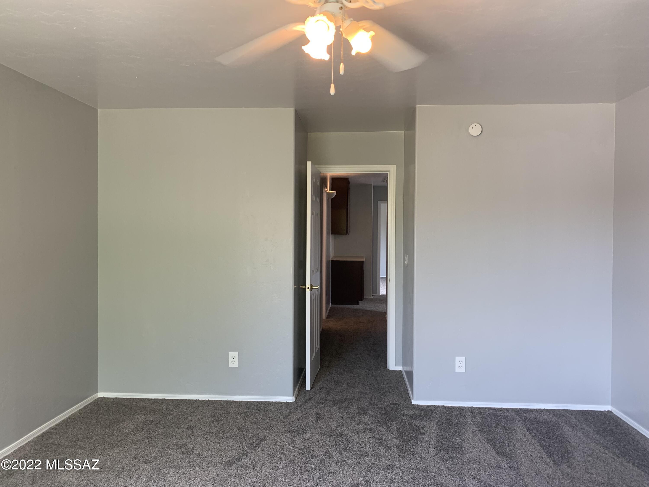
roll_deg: -0.3
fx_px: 487
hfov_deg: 67.3
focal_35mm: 26
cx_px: 324
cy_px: 244
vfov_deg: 53.1
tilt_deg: -3.1
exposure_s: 1/60
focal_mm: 4.25
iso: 80
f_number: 1.8
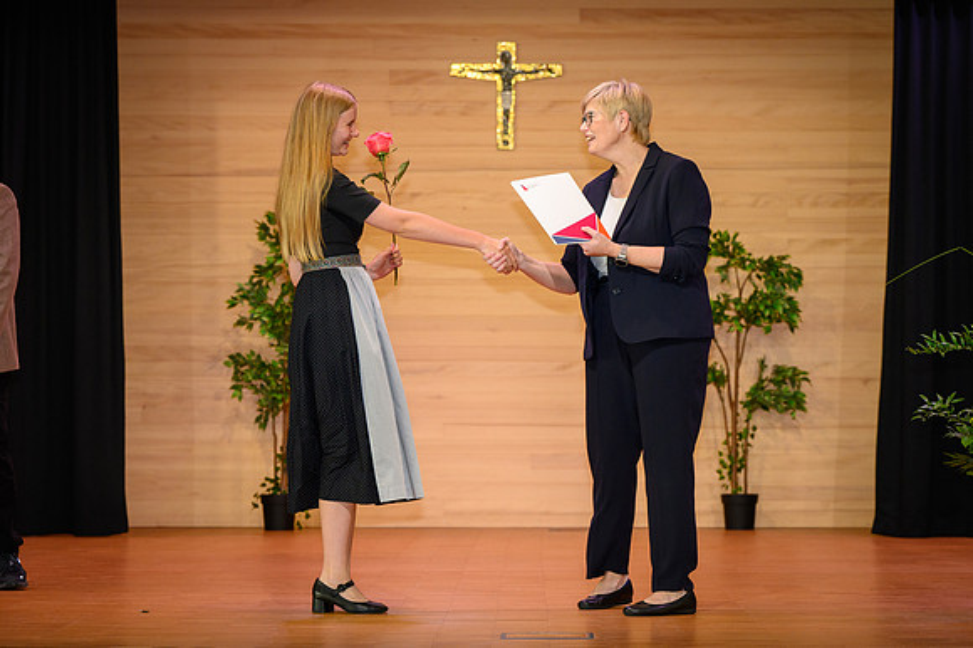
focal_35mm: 122
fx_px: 3284
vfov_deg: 11.3
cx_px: 519
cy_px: 294
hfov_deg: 16.9
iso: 2000
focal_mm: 105
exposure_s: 1/200
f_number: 5
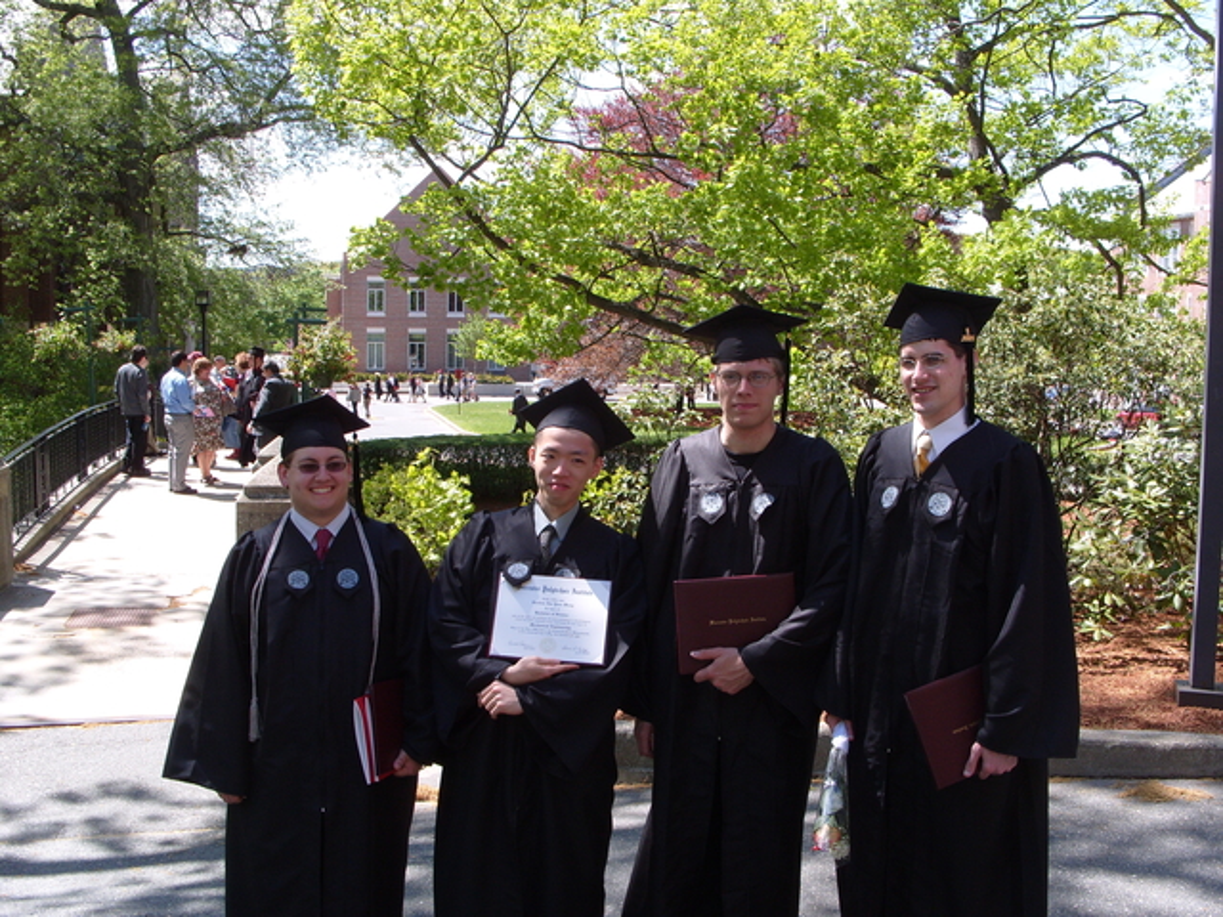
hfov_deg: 52.6
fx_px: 1237
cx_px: 612
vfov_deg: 40.7
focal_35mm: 35
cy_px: 458
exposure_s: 1/250
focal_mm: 7.8
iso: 80
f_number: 4.8
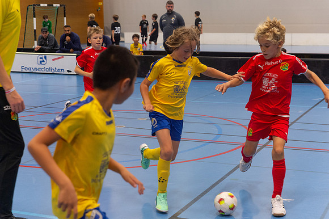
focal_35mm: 70
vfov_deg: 19.4
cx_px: 164
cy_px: 110
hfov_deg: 28.9
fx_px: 639
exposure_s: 1/400
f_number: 3.5
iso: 3200
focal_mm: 70
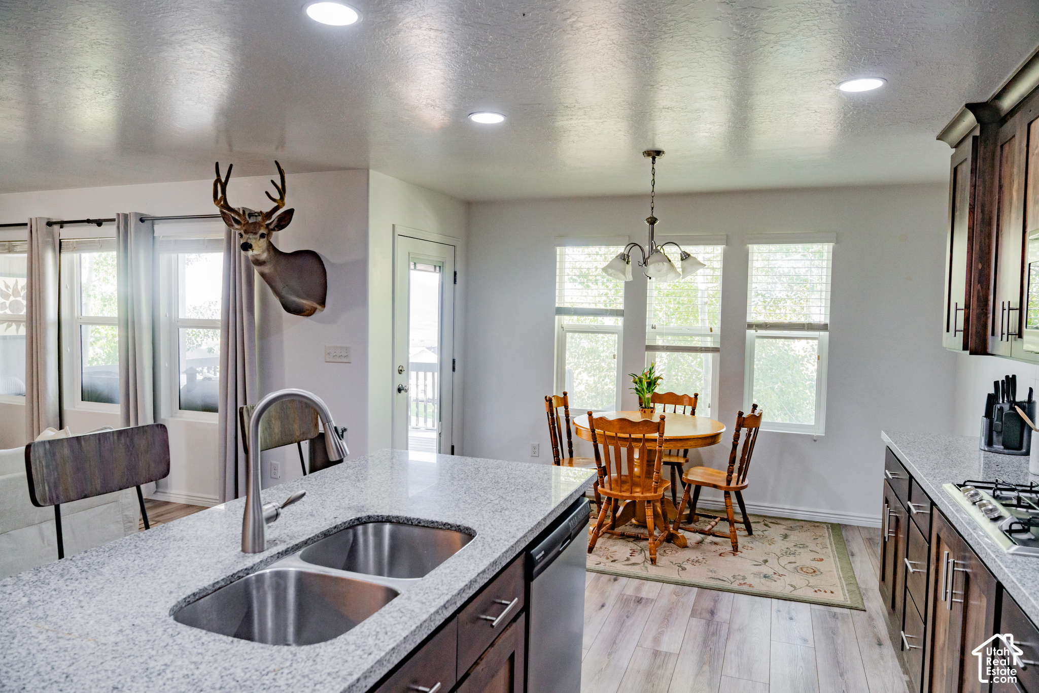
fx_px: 693
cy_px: 346
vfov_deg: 53.1
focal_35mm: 24
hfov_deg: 73.7
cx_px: 520
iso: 1000
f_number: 5.6
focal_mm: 24
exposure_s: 1/80
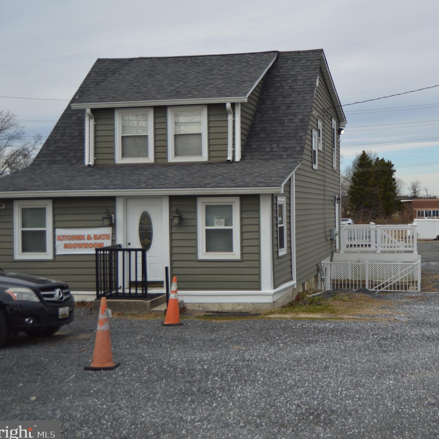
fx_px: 603
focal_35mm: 42
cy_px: 206
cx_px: 344
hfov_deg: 38.7
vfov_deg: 40.0
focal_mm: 20
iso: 100
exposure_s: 1/800
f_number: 3.5
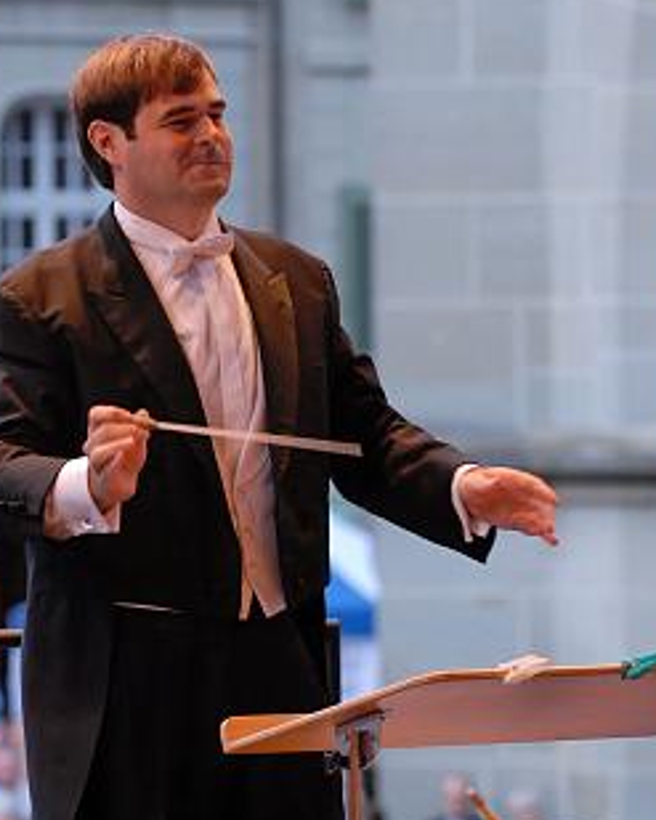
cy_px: 536
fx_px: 7085
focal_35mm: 292
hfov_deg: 5.3
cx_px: 244
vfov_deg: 6.6
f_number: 4.5
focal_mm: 125
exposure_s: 1/80
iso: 800
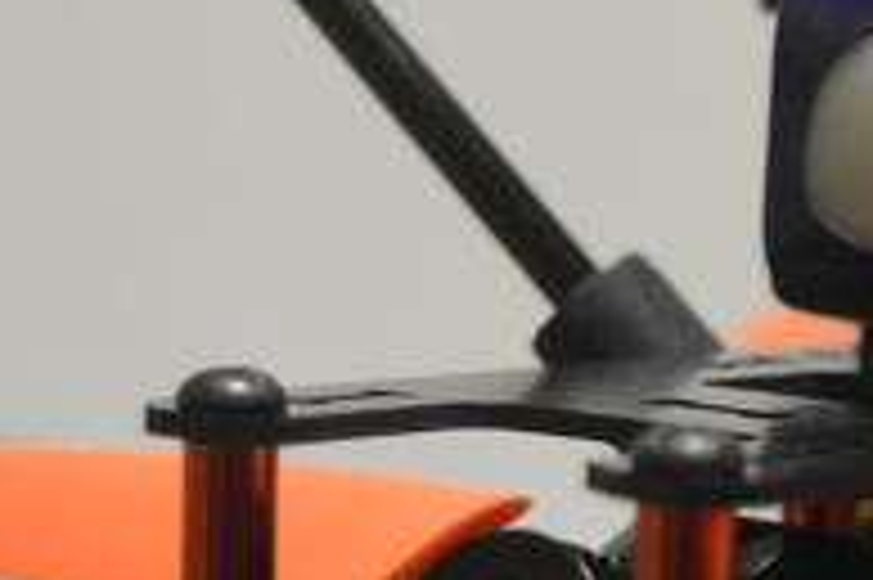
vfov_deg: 7.3
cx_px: 1233
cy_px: 659
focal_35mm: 186
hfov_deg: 10.7
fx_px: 4507
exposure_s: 1/60
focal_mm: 24
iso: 450
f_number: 4
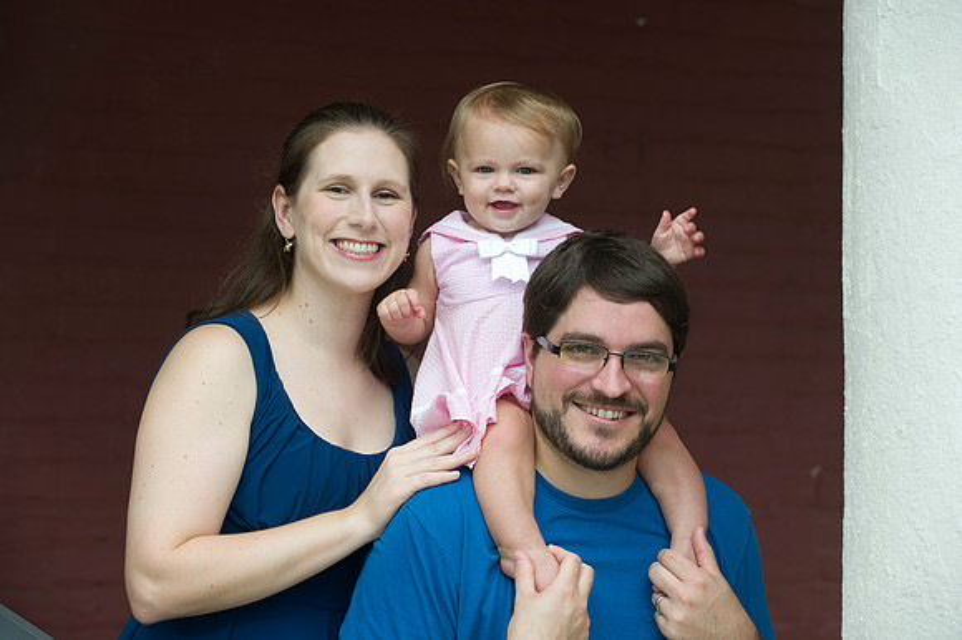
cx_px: 481
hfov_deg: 17.1
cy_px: 320
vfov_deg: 11.4
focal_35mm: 120
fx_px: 3205
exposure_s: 1/160
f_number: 5
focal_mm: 120
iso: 400
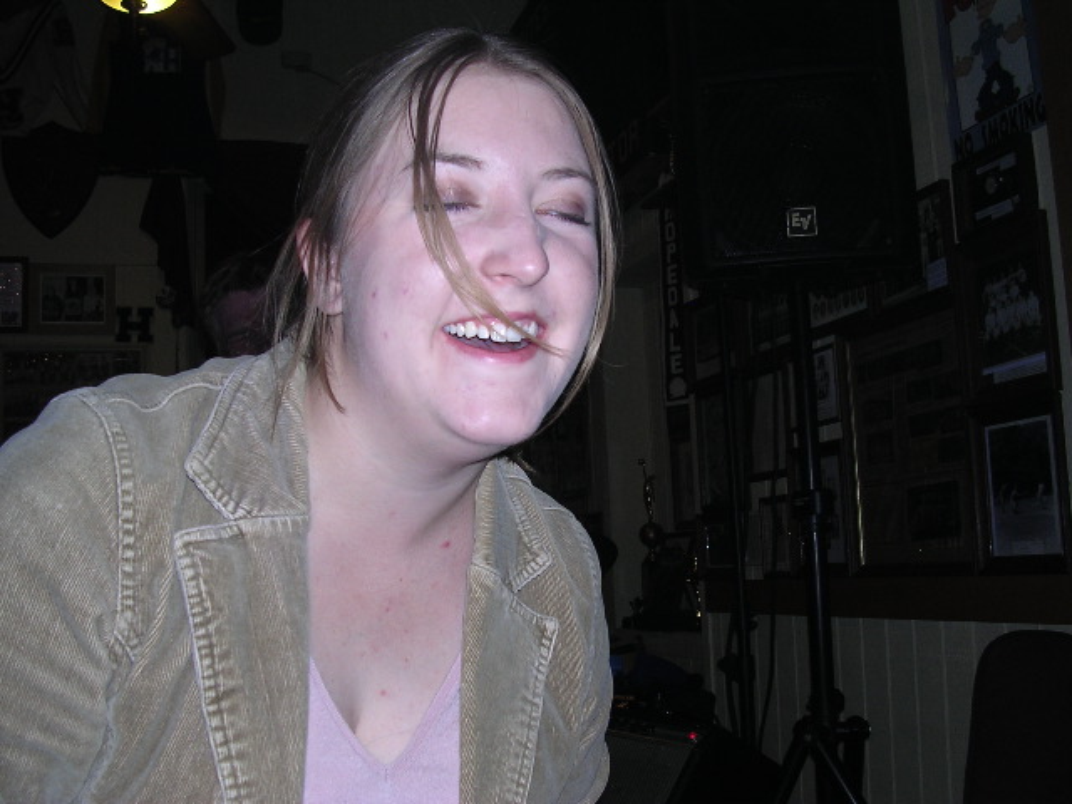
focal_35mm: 38
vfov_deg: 37.7
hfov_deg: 49.0
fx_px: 1177
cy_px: 402
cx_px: 536
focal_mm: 5.8
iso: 100
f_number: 2.8
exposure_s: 1/60.1
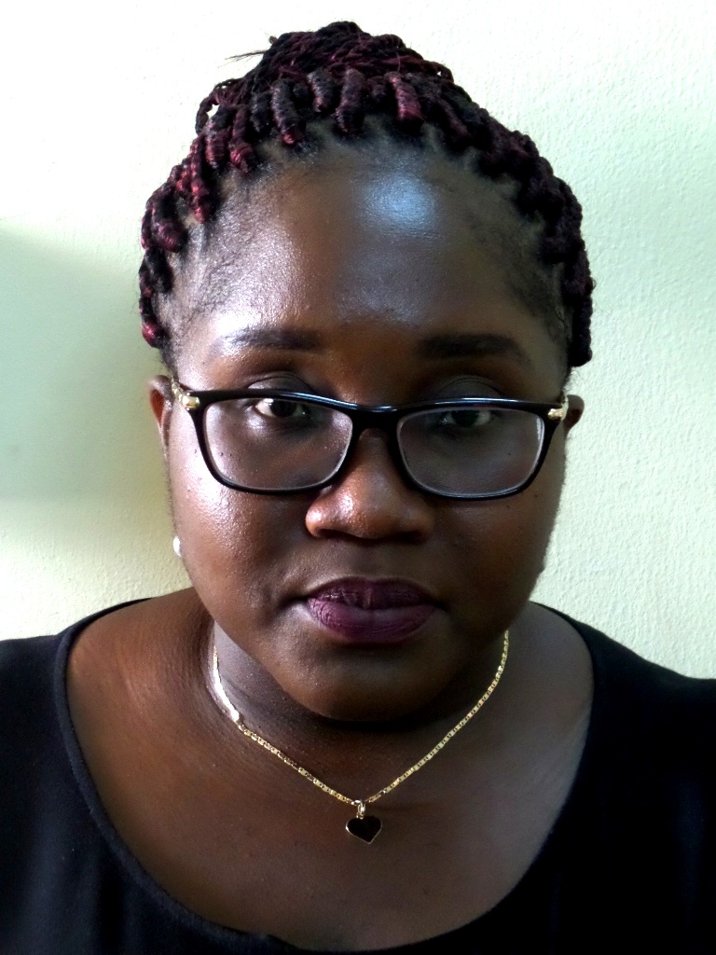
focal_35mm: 78
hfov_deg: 18.9
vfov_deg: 25.0
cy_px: 478
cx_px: 358
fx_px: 2151
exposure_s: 1/20
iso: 800
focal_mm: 13.9
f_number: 3.8
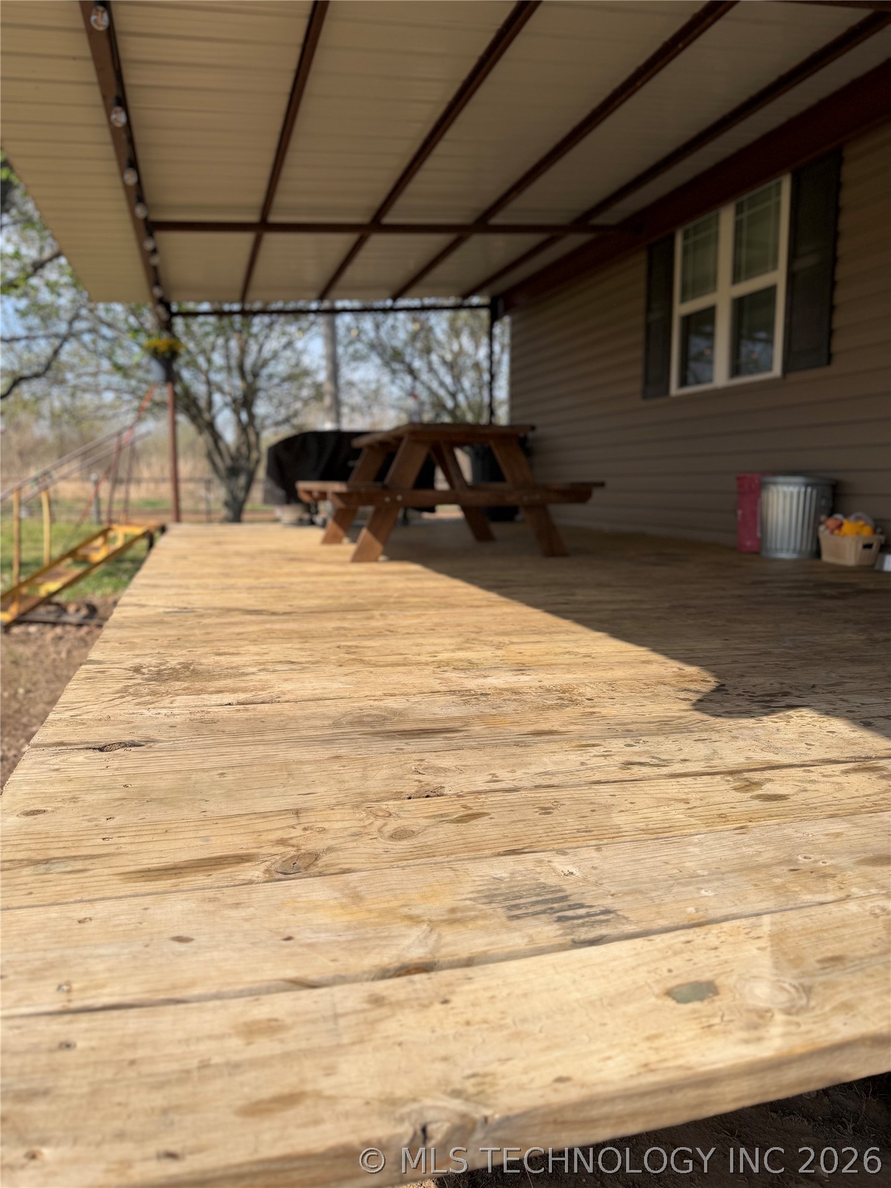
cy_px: 594
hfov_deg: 56.8
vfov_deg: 71.6
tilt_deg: -7.5
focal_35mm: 24
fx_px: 824
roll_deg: -0.9
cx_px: 446
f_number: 1.78
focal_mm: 6.76
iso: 80
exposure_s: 1/3953
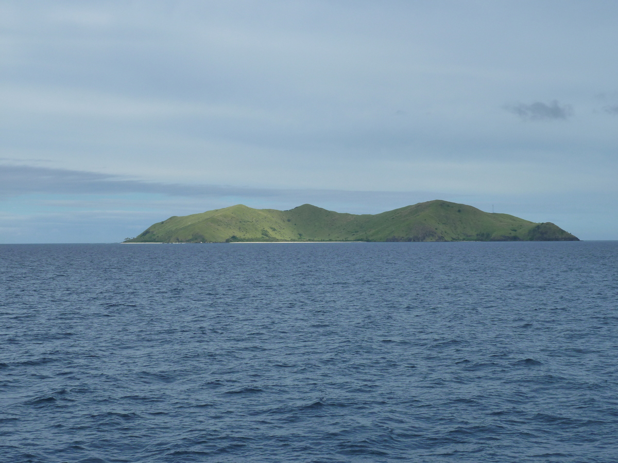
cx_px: 309
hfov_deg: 32.7
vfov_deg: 24.8
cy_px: 232
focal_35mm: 59
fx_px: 1053
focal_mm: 9.7
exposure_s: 1/640
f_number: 5.6
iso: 125
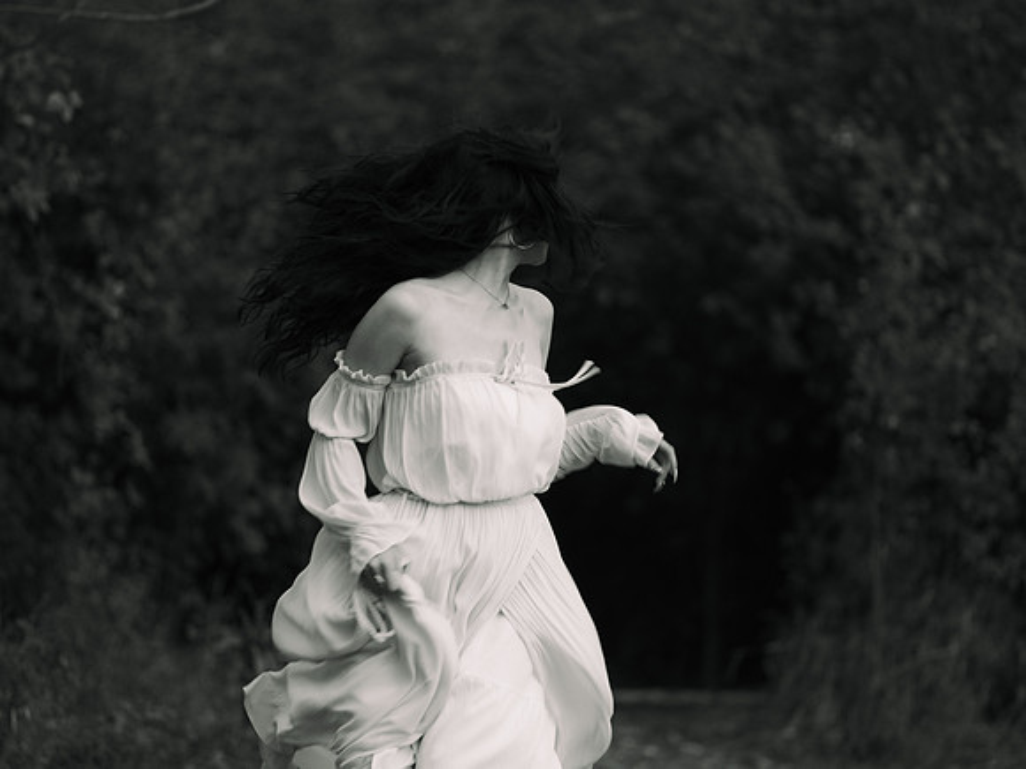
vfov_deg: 6.9
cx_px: 513
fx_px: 6416
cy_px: 384
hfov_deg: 9.1
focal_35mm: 216
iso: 640
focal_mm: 200
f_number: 2.8
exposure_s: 1/160
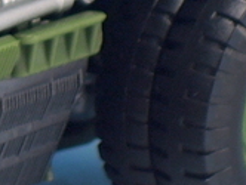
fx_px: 4605
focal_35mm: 647
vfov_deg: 2.3
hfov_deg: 3.0
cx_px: -245
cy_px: -62
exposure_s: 1/5
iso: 80
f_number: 5.2
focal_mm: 22.4
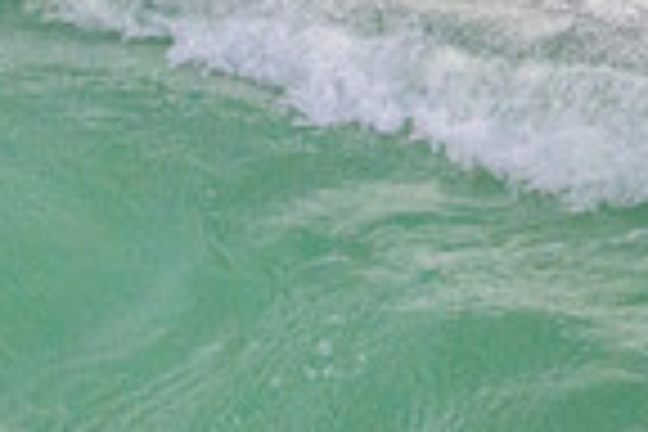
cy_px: 600
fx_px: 76602
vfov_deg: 0.3
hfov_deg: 0.5
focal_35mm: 4256
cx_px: 66
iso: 2000
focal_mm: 800
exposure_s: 1/2000
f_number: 11
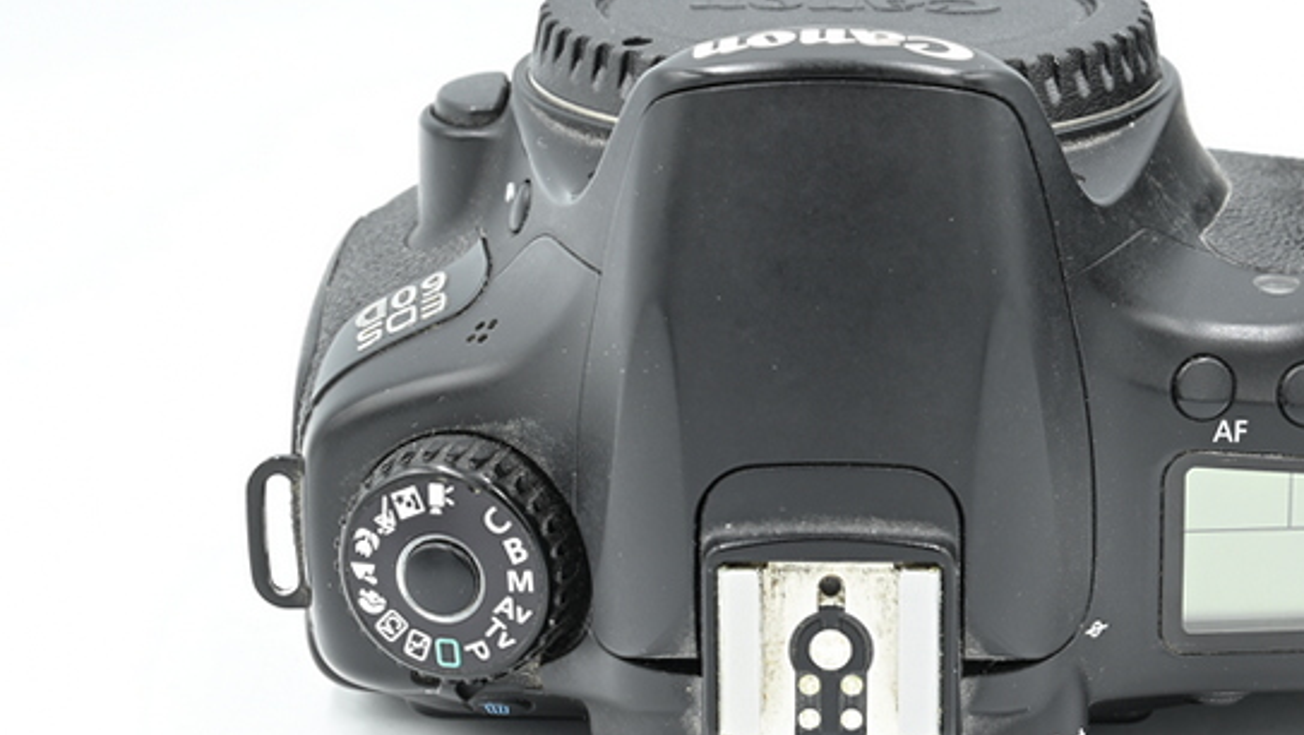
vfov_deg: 8.4
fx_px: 4981
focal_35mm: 144
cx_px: 1078
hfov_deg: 14.8
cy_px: 371
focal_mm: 77
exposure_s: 1/13
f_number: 14
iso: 200
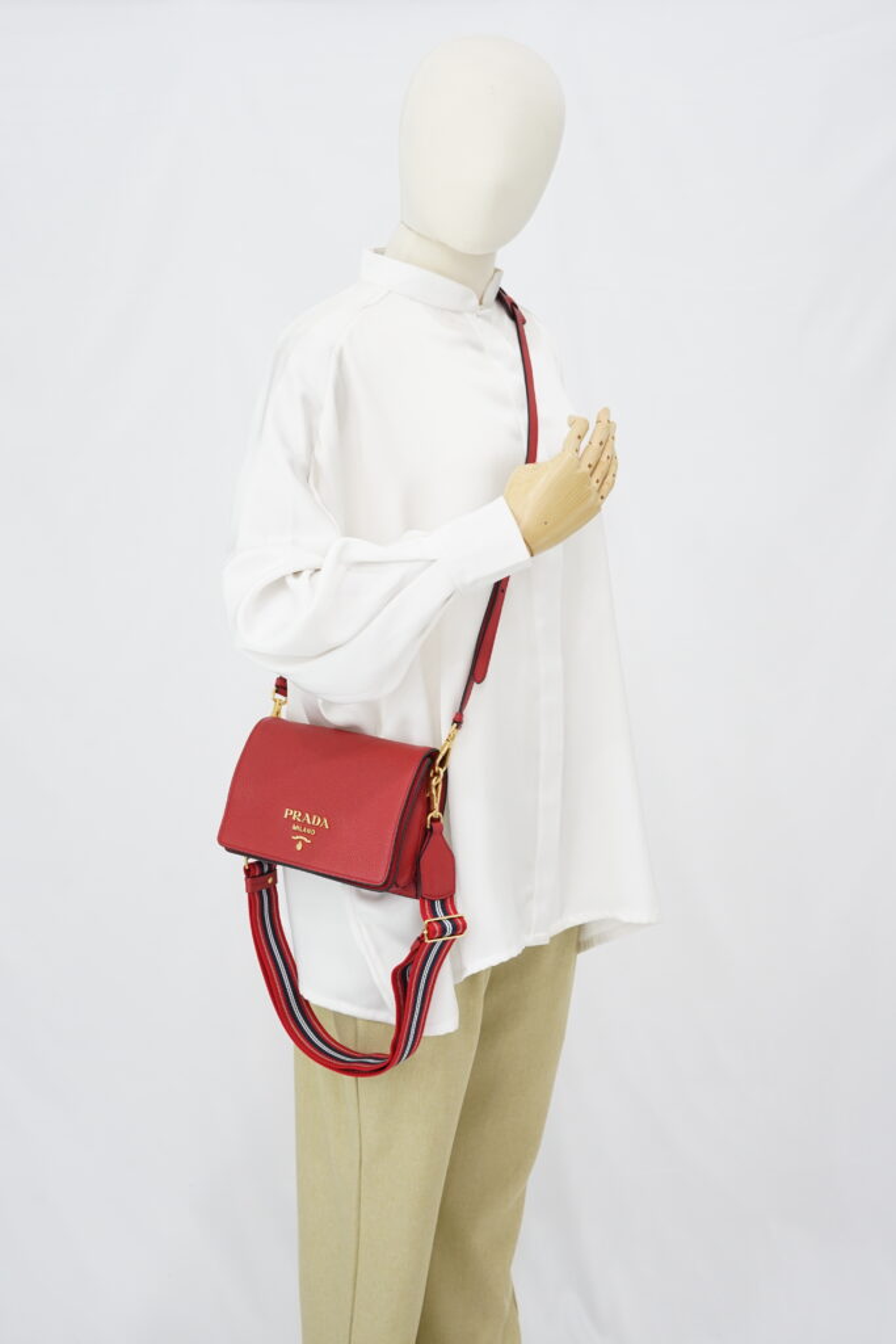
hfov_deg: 27.0
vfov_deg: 39.6
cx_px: 448
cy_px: 672
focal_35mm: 50
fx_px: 1866
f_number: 6.3
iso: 640
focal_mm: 50
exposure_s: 1/6
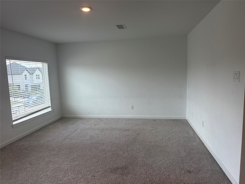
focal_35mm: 24
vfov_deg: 56.8
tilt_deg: -5.9
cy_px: 92
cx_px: 122
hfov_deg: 71.6
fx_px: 170
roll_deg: +2.3
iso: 80
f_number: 1.78
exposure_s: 1/412
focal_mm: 6.76
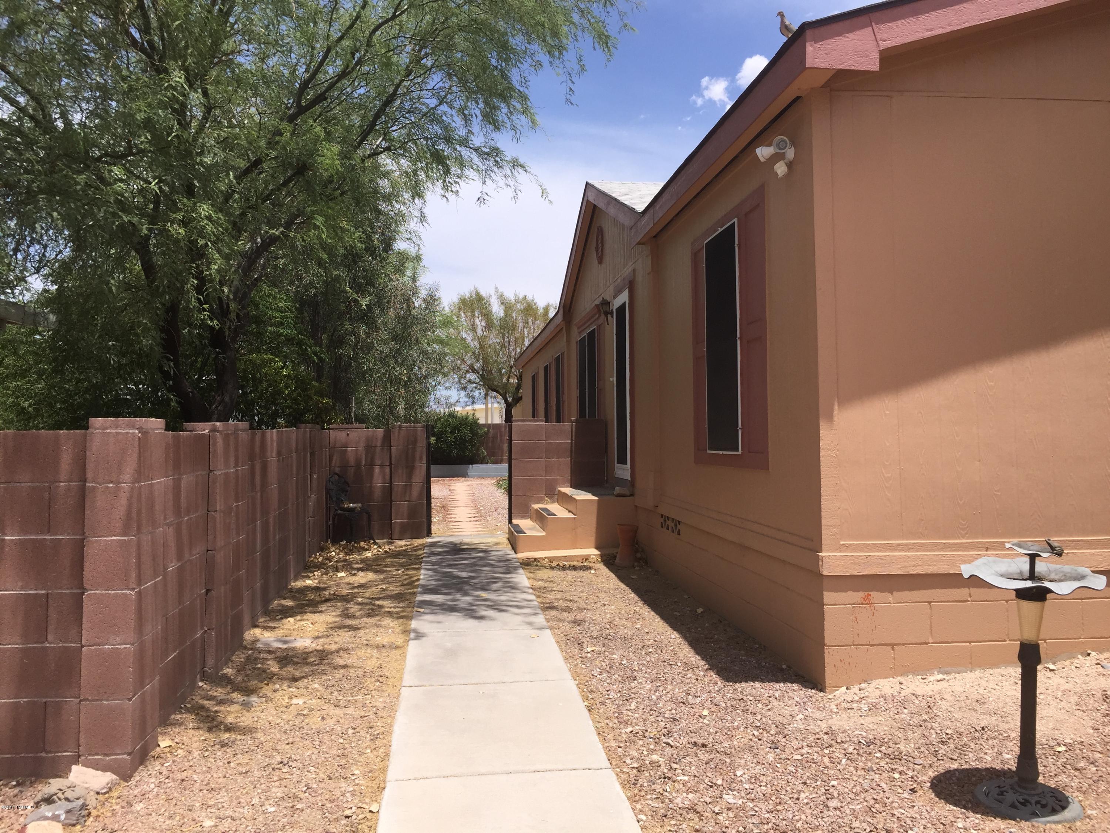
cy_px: 416
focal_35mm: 29
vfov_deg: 48.2
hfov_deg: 61.7
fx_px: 930
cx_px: 555
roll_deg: +0.5
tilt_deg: +1.4
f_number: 2.2
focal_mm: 4.15
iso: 40
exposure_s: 1/2639
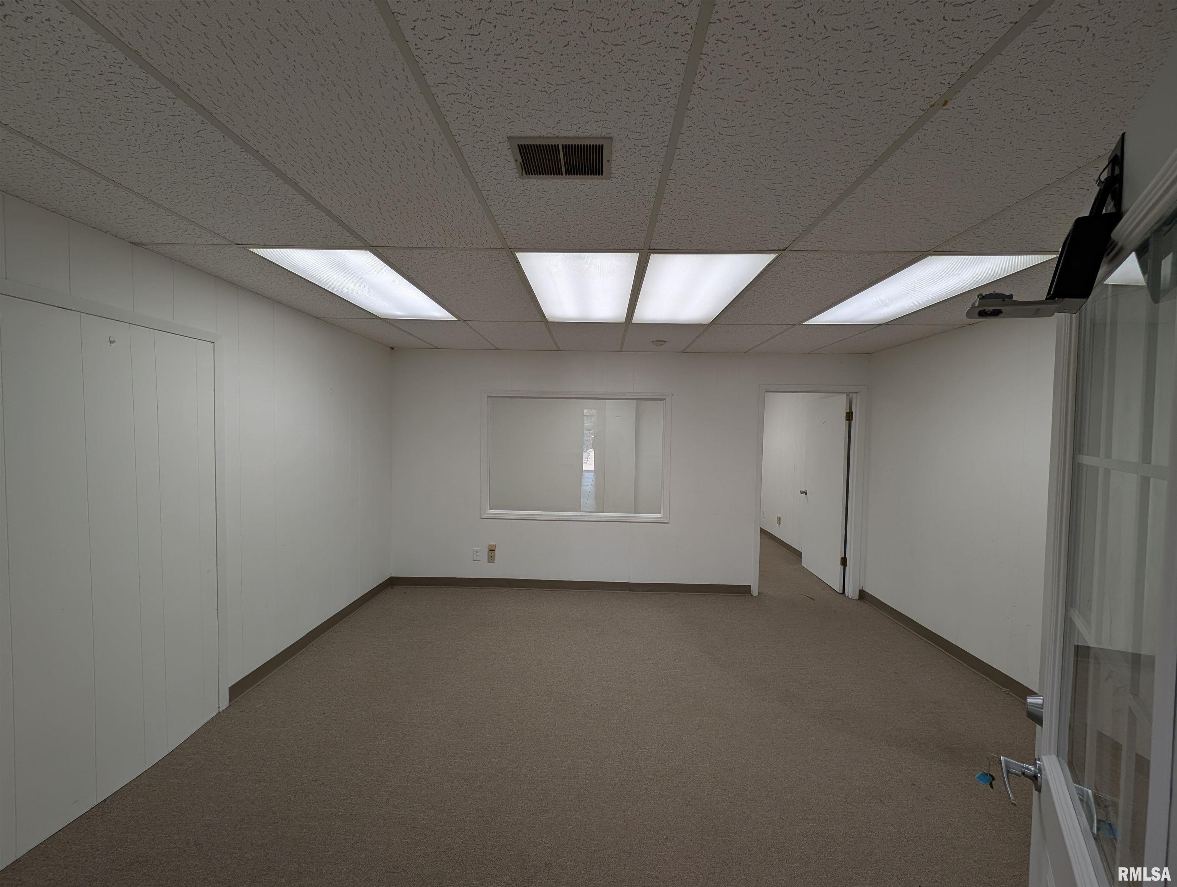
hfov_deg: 110.5
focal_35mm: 12
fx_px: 409
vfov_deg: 94.6
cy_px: 444
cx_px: 588
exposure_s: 1/140
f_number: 1.95
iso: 38
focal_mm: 2.23
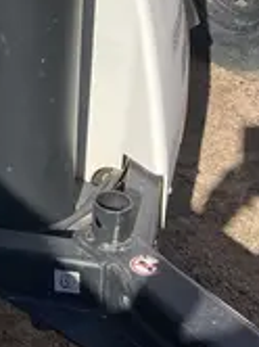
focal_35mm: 124
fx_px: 1240
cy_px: 26
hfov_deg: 11.2
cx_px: -180
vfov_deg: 15.7
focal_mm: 3.99
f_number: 1.8
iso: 25
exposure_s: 1/2703
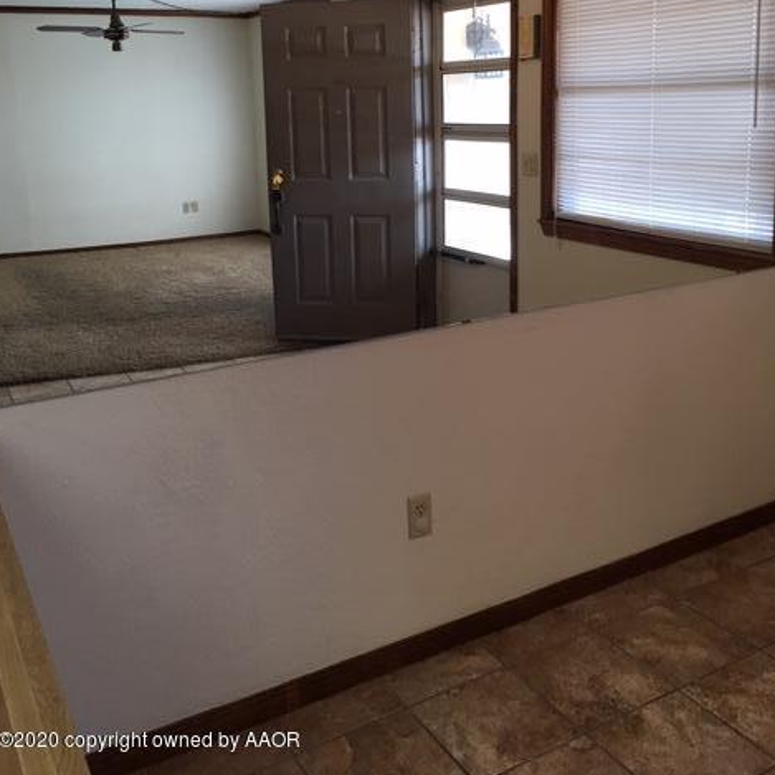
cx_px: 385
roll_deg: +1.8
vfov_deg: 46.4
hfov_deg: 47.2
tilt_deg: -8.9
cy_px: 251
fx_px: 887
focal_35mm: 35
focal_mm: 4.15
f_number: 2.2
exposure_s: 1/30
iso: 32
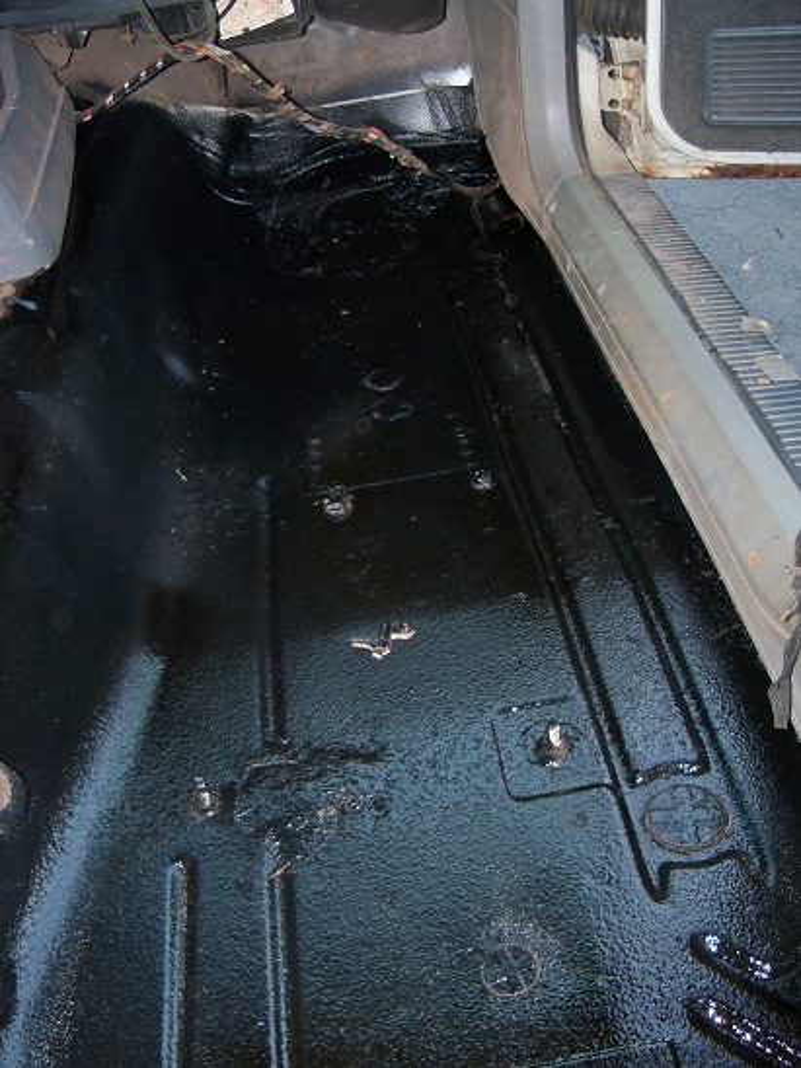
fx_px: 1080
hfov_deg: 40.7
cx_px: 400
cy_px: 534
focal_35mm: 35
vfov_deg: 52.6
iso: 200
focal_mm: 6.2
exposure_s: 1/30
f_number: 3.5
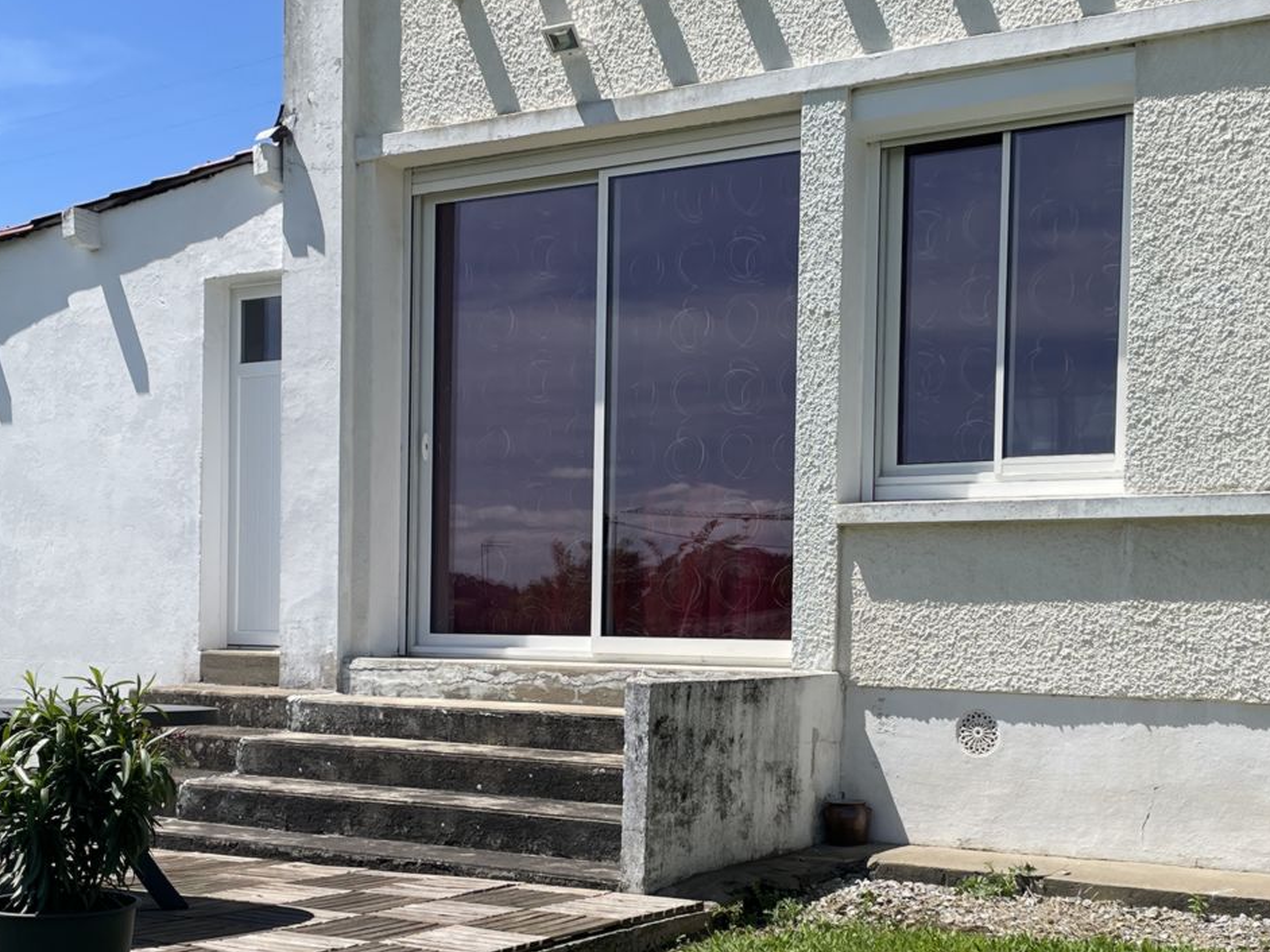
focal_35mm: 53
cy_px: 651
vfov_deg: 27.3
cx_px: 724
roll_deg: -1.0
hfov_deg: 36.1
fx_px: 1944
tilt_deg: +0.2
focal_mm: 4.2
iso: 32
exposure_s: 1/4132
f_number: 1.6
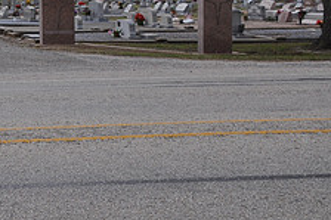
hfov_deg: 18.8
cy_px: -33
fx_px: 928
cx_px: -92
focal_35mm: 101
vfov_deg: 13.2
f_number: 10
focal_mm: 26
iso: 200
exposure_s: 1/100
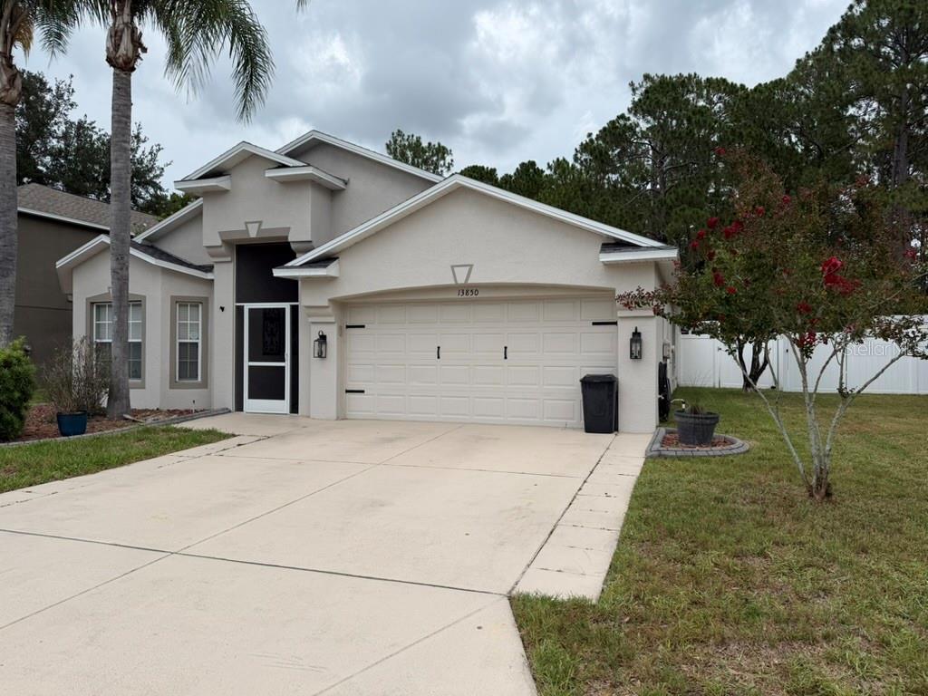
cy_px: 348
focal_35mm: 24
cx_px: 464
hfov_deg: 71.6
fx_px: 643
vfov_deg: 56.8
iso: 80
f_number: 1.78
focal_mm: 6.76
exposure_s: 1/4405
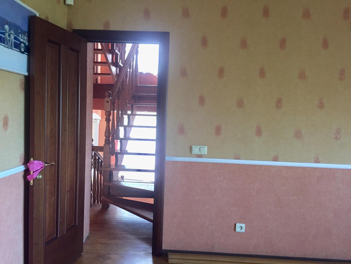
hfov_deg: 61.7
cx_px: 176
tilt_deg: -2.8
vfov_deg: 48.2
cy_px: 132
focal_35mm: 29
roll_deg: -1.8
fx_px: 294
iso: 200
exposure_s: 1/33
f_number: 2.2
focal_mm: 4.15
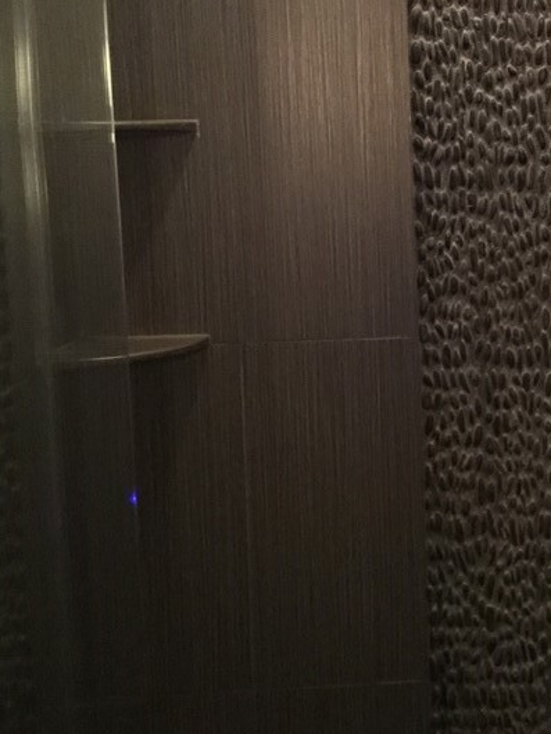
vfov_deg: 32.1
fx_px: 1273
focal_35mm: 60
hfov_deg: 23.7
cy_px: 286
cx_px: 500
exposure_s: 1/15
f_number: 2.4
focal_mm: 3.3
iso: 500
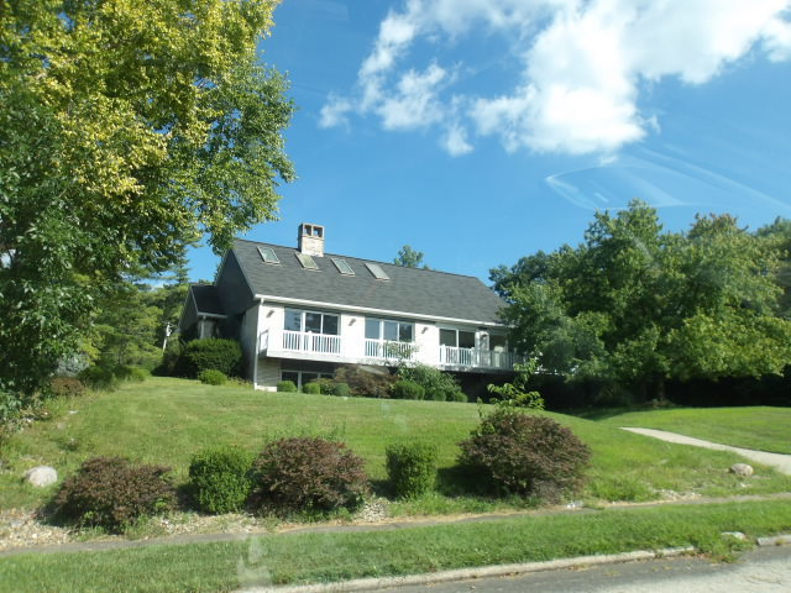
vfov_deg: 51.4
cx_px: 396
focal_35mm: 27
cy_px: 296
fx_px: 617
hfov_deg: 65.3
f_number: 10.4
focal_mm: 4.9
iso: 100
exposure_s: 1/60
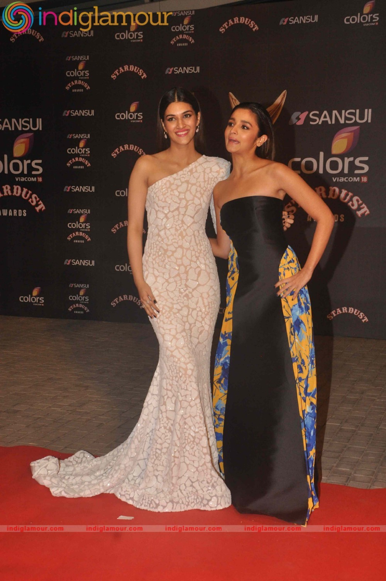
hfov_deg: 25.7
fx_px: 847
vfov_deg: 37.9
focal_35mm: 52
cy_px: 290
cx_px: 193
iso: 1000
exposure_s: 1/200
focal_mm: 35
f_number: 9
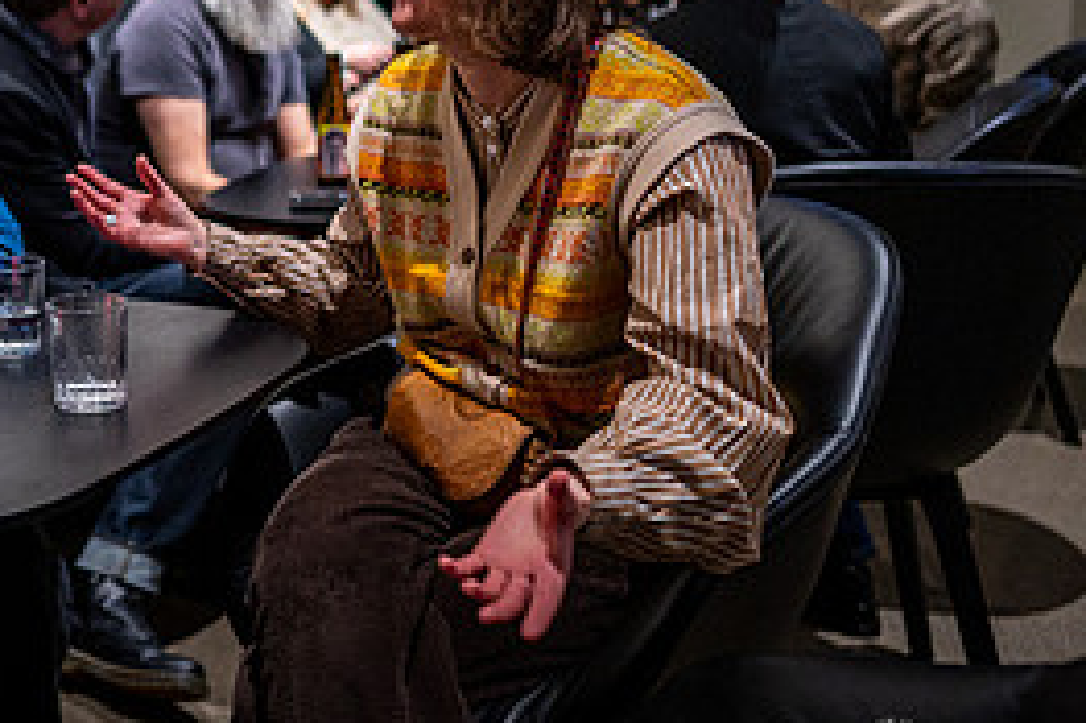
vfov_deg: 25.2
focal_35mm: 53
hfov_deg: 34.3
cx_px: 4
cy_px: 176
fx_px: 1598
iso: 1600
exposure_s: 1/200
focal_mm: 24
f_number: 1.4
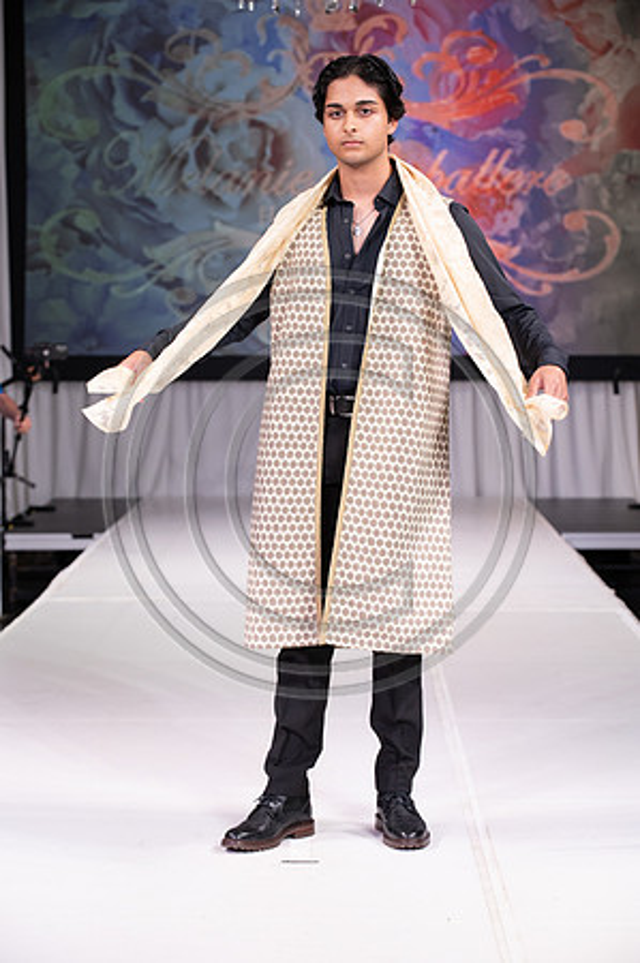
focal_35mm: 92
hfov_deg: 14.8
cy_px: 482
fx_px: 2459
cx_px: 320
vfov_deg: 22.2
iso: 2000
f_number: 5.6
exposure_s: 1/400
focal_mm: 92
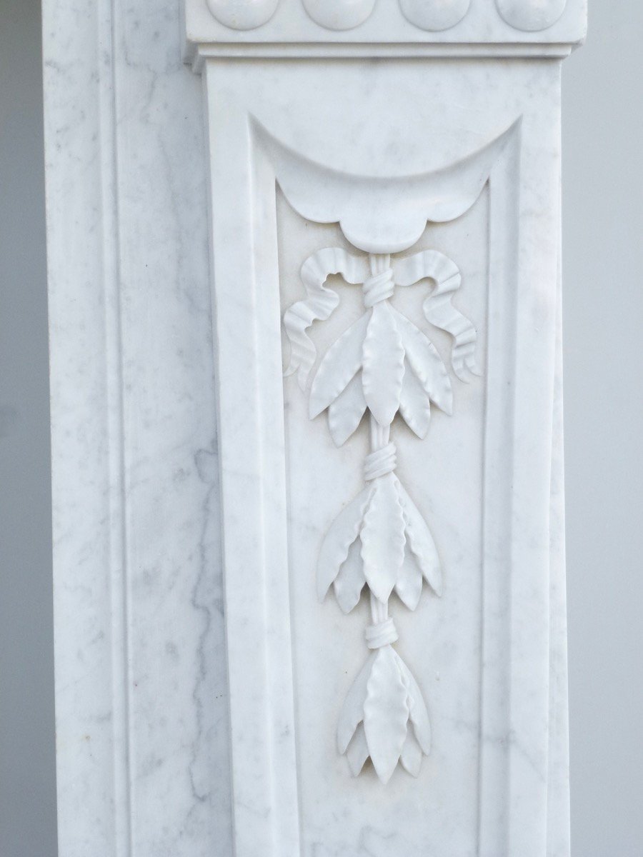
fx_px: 2204
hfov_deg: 16.6
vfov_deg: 22.0
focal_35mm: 89
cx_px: 322
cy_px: 428
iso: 160
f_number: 4.9
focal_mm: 16
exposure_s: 1/80
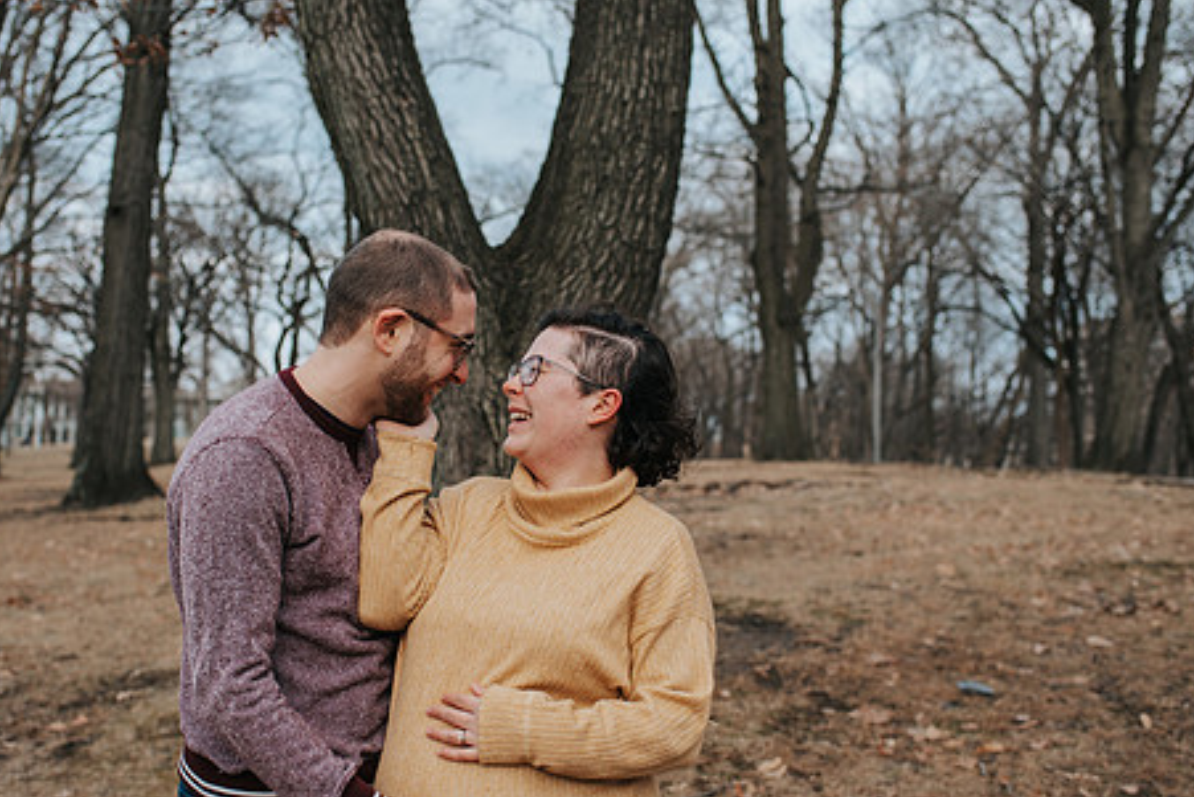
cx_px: 516
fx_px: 1493
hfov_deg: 43.5
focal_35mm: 45
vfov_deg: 29.9
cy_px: 420
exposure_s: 1/400
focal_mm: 35
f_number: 3.2
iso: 100
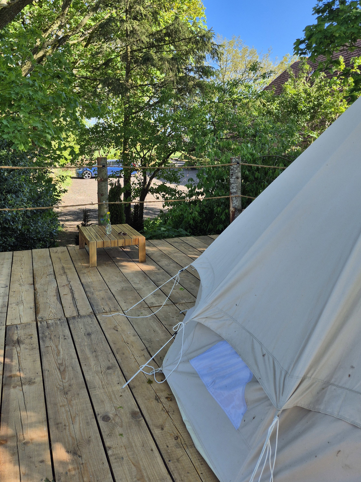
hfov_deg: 45.1
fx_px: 431
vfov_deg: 57.4
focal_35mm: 31
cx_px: 139
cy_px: 173
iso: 25
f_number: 1.8
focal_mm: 5.4
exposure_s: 1/592
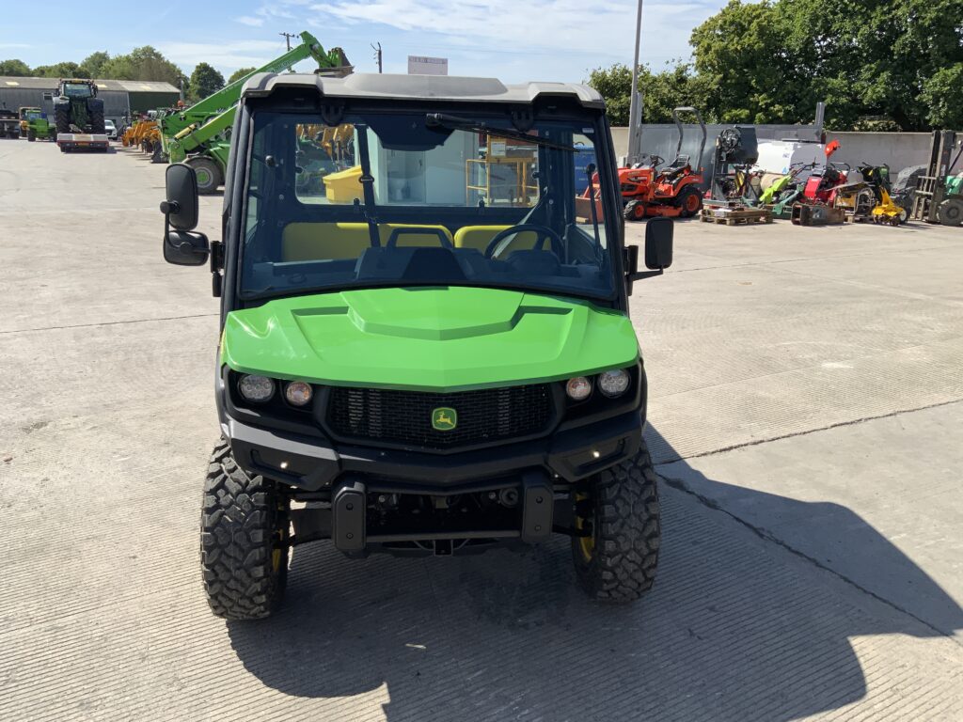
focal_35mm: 29
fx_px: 807
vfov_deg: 48.2
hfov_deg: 61.7
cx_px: 482
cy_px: 361
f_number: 1.8
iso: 16
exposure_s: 1/1451
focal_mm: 3
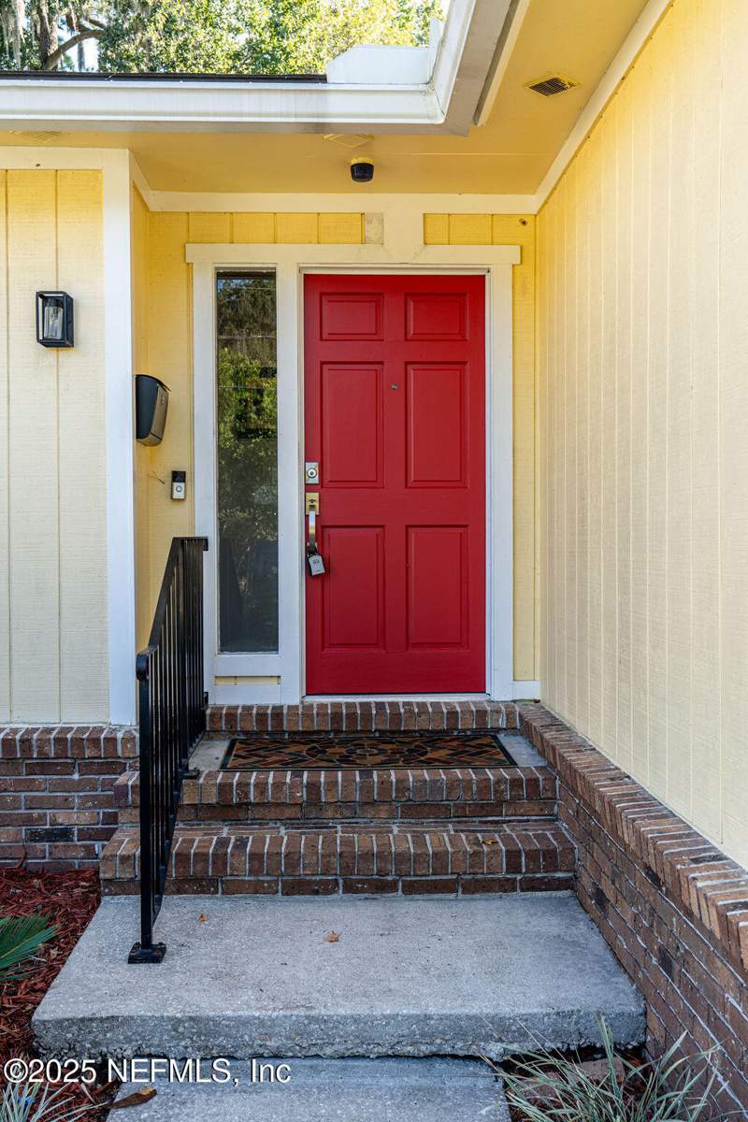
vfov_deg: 54.4
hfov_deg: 37.9
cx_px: 374
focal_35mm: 35
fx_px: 1091
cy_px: 561
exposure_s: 1/40
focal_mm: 35
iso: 100
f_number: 7.1
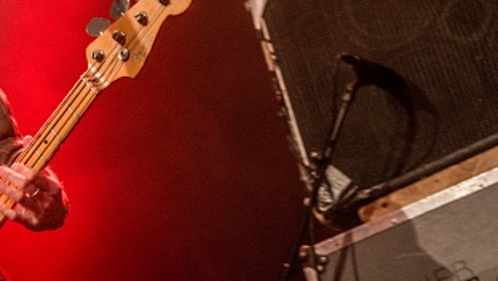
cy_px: 199
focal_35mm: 133
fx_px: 1757
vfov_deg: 9.1
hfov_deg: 16.0
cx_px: 113
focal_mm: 55
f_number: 3.2
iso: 1000
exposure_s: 1/80
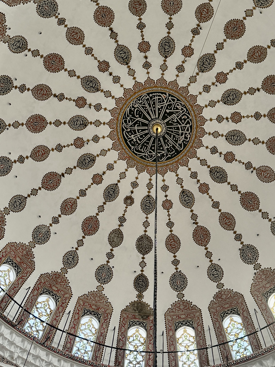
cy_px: 189
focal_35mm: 33
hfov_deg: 42.9
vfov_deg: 55.3
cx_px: 155
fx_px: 350
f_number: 1.78
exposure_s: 1/100
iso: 320
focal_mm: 6.76
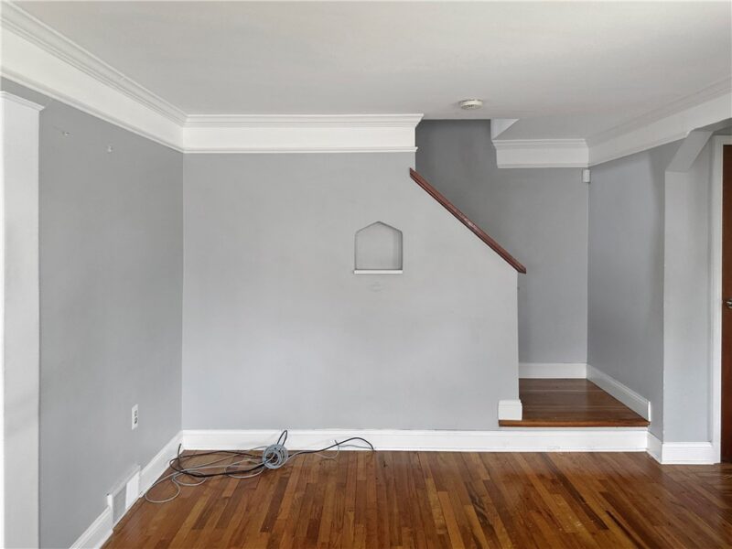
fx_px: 508
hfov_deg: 71.6
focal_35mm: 24
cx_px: 366
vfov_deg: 56.8
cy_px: 274
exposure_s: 1/121
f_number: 1.78
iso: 200
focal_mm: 6.86
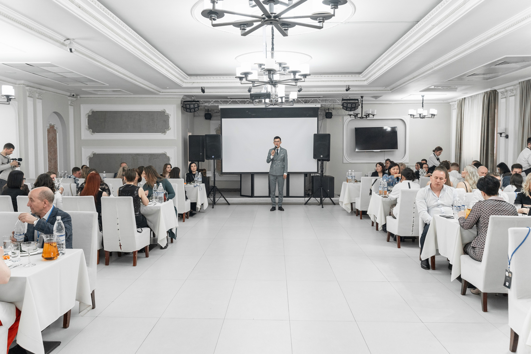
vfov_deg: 44.6
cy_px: 177
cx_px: 255
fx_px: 431
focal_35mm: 29
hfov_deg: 63.2
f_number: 4
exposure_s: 1/160
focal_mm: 28
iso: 1600
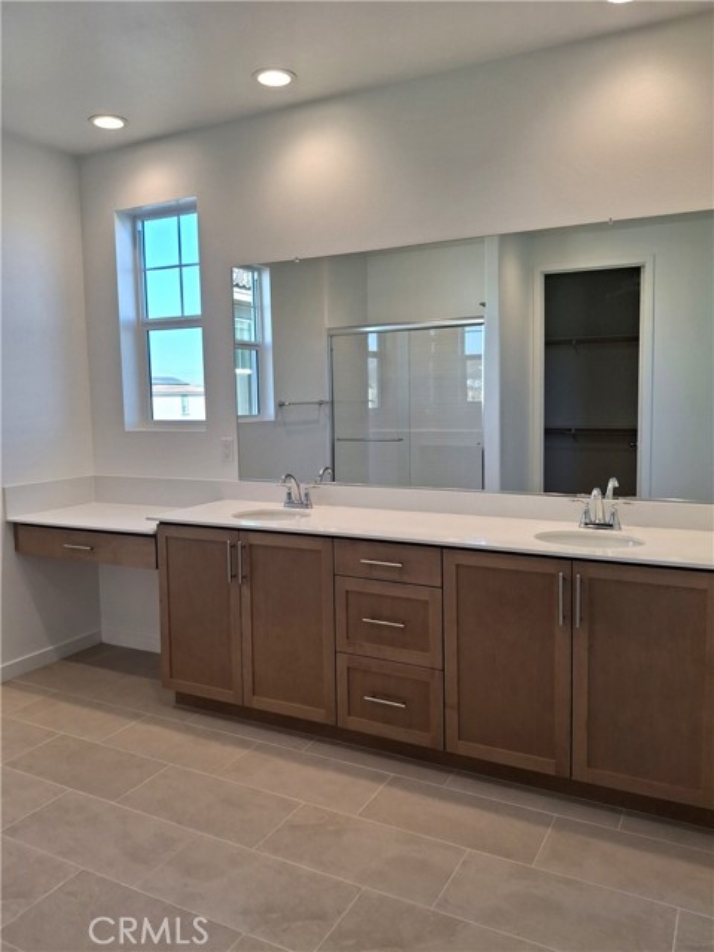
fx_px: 688
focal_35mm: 25
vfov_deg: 69.4
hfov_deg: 54.9
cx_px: 357
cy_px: 476
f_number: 1.8
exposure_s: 1/167
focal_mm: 4.69
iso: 32
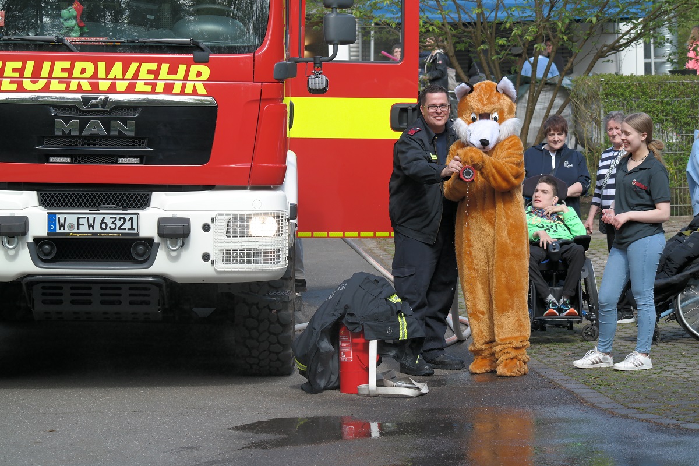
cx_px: 350
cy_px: 233
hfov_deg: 17.8
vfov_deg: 11.9
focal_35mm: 115
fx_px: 2233
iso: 400
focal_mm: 75
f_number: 6.3
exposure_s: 1/400
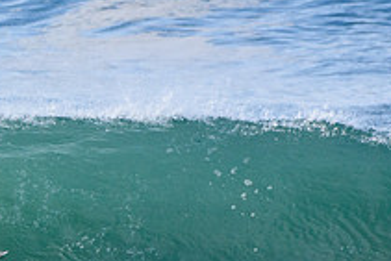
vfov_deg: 0.7
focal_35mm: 2064
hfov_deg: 1.0
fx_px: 22432
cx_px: -24
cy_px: 266
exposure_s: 1/2000
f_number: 5.6
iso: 560
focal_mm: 500
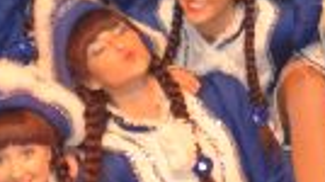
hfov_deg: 4.8
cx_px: 226
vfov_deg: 2.7
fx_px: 3865
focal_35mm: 449
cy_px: 149
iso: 400
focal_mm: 48
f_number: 4.8
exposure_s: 1/60
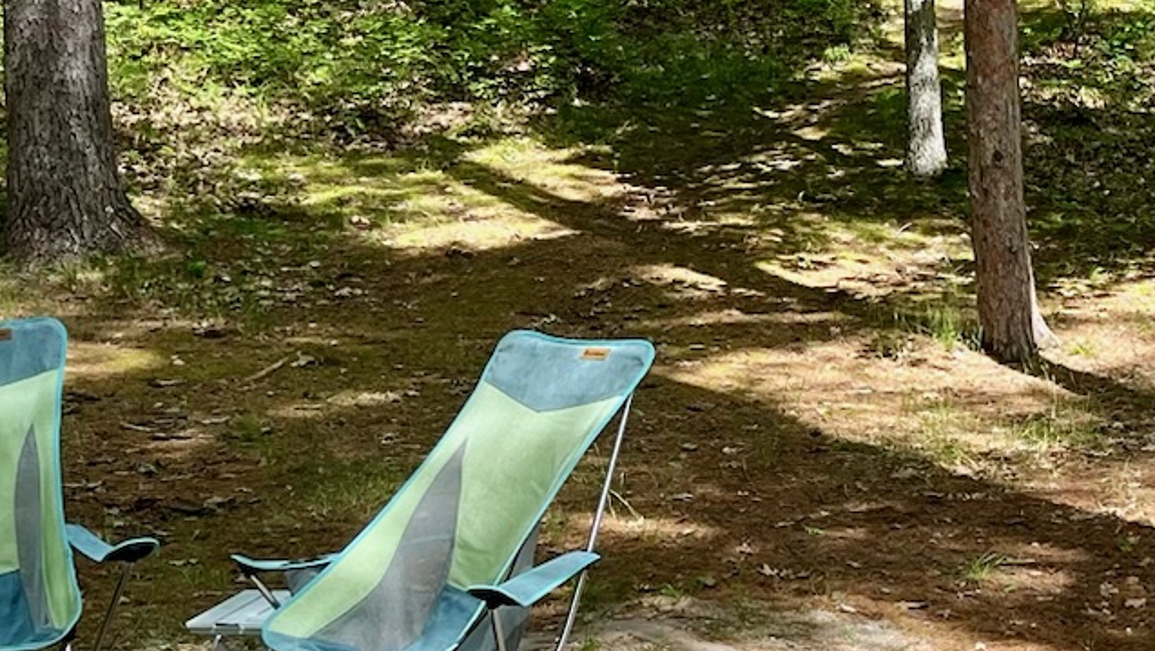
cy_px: 462
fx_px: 2788
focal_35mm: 91
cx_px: 1053
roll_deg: +0.9
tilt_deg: -8.9
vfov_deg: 13.3
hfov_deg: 22.8
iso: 50
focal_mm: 5.1
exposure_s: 1/858
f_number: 1.6
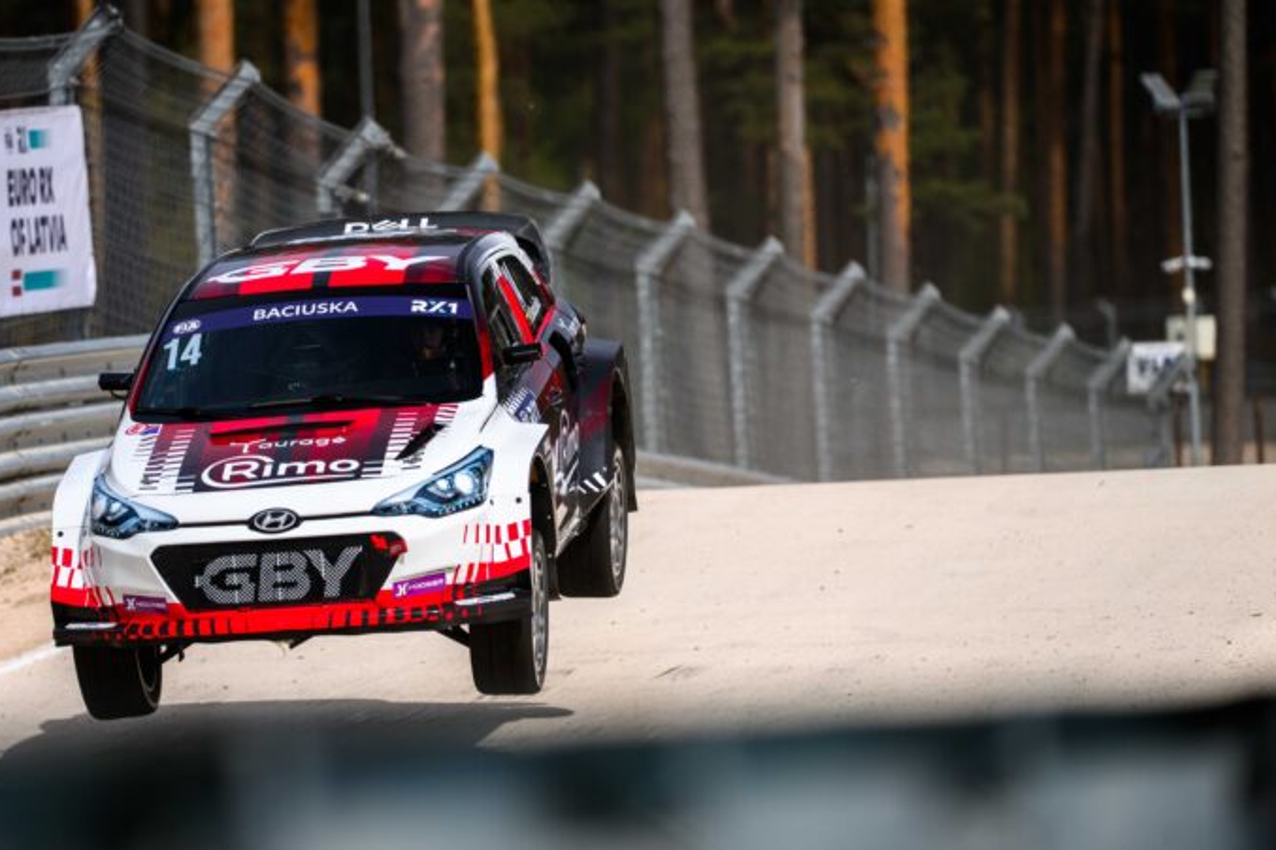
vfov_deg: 3.5
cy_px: 389
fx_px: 13961
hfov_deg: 5.2
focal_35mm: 394
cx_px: 528
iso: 160
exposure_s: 1/800
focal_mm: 310
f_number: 4.5
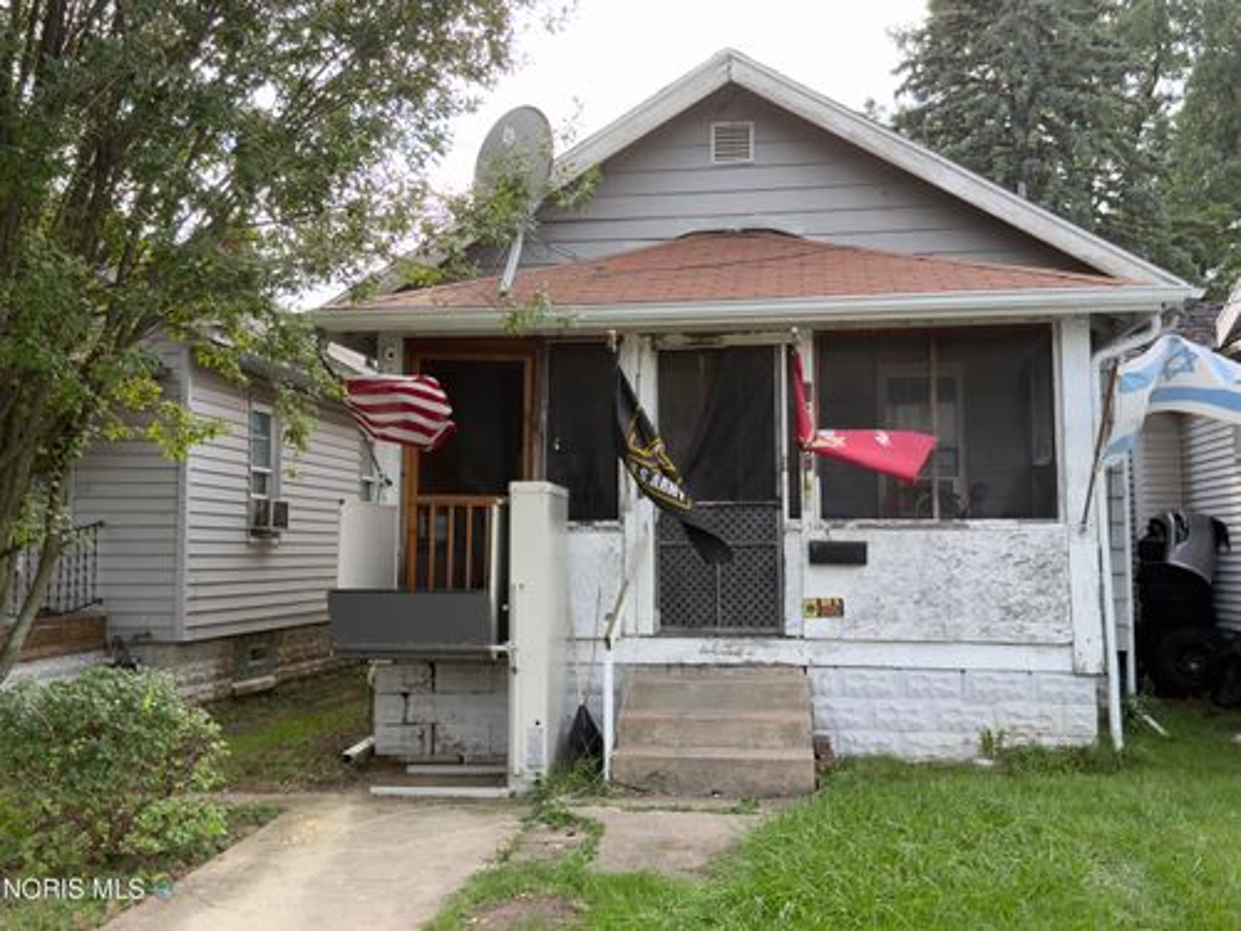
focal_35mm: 37
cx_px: 620
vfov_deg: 38.7
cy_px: 466
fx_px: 1326
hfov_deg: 50.1
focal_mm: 6.76
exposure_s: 1/935
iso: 100
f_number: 1.78
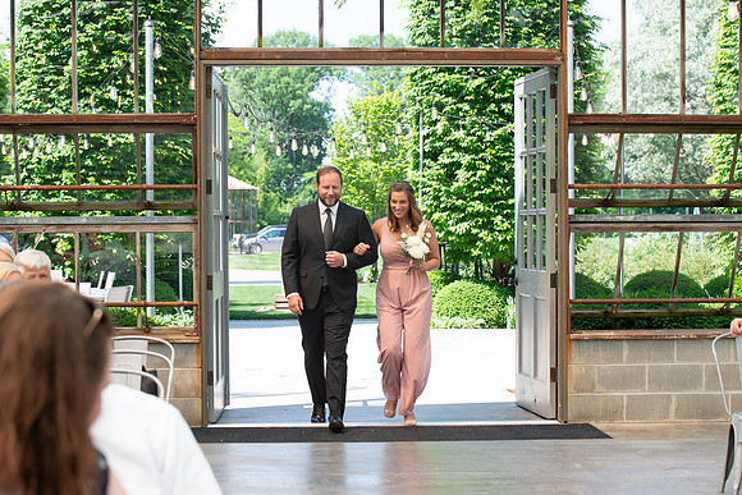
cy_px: 293
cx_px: 338
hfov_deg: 23.4
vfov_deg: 15.7
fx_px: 1795
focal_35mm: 87
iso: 160
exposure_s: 1/250
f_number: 5
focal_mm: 70
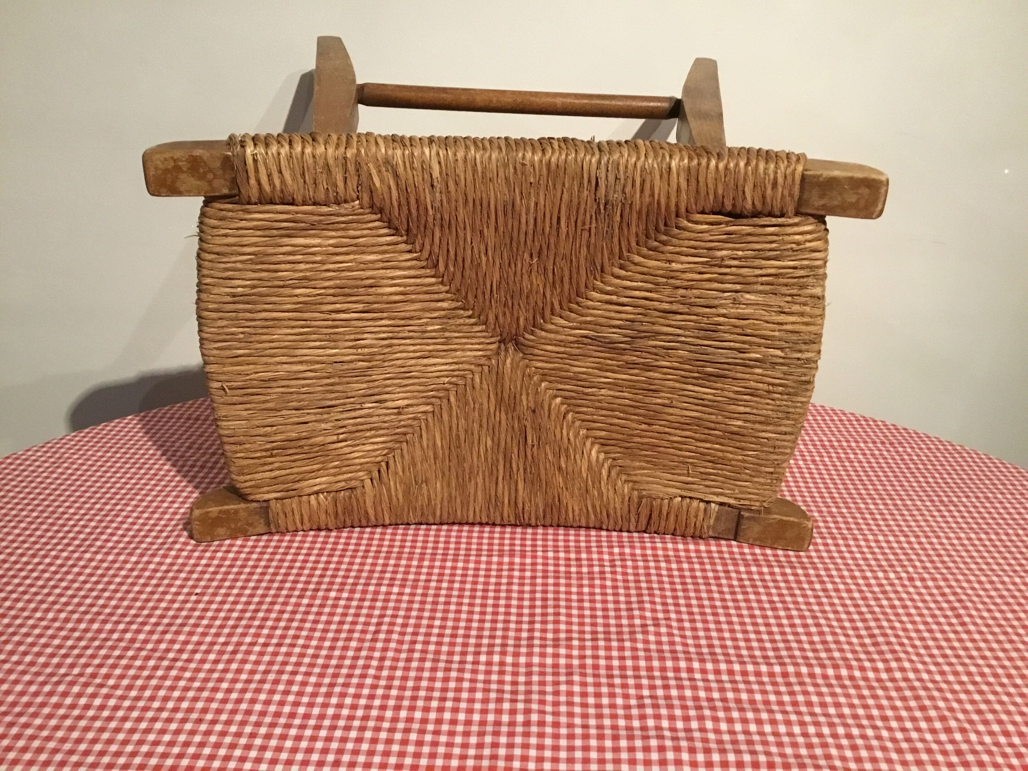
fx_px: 921
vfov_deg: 45.4
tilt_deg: -20.8
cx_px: 514
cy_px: 386
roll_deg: -2.9
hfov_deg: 58.4
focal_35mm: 31
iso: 250
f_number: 2.4
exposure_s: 1/33
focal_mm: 3.3
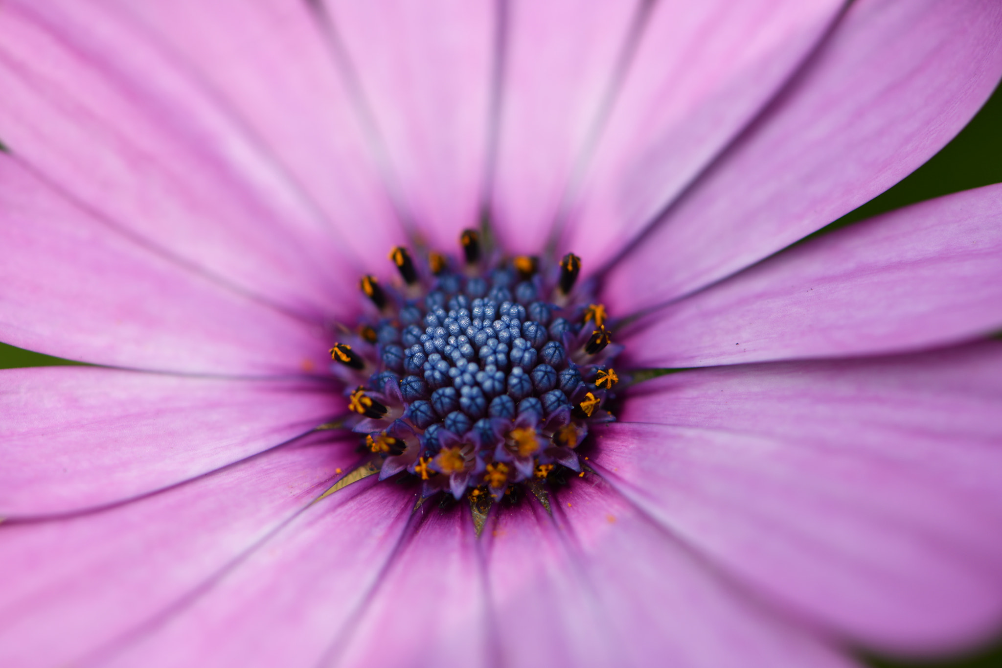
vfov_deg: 13.0
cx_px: 501
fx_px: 2922
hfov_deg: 19.5
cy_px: 334
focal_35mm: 105
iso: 80
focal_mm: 105
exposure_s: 1/640
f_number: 7.1
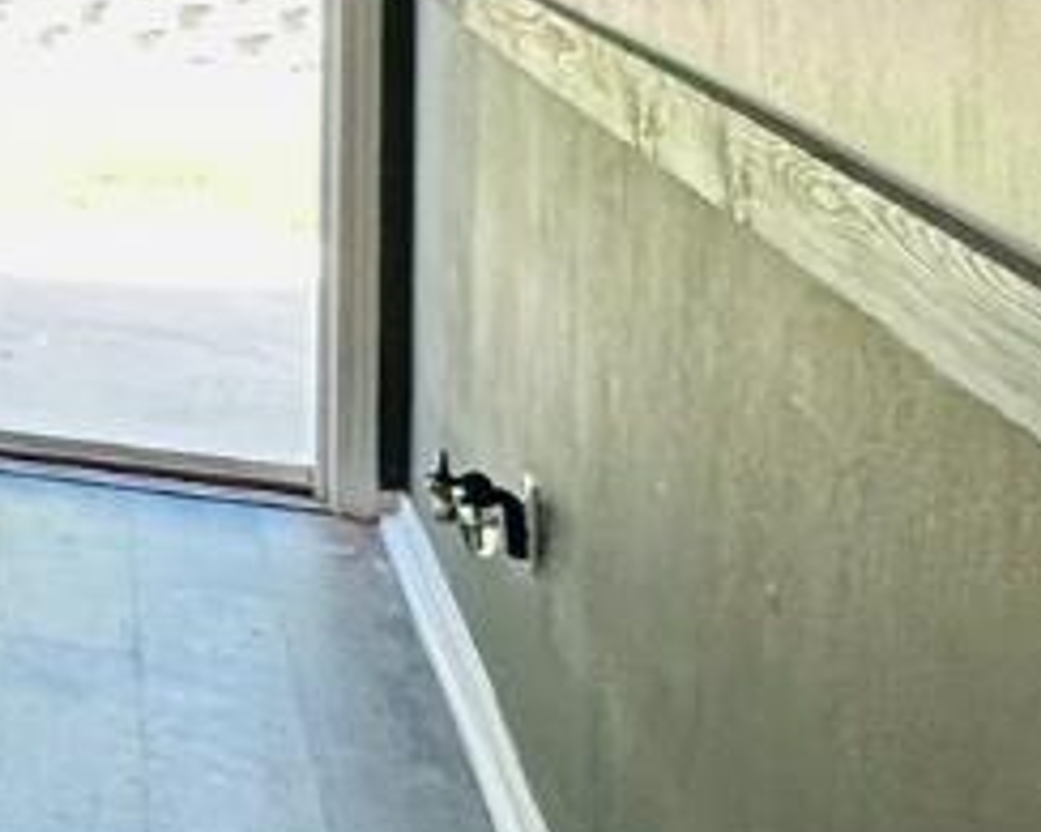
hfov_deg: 12.2
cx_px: -1941
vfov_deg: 17.4
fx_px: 2587
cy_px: -190
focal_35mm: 84
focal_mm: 2.22
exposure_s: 1/99
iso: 125
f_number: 2.2
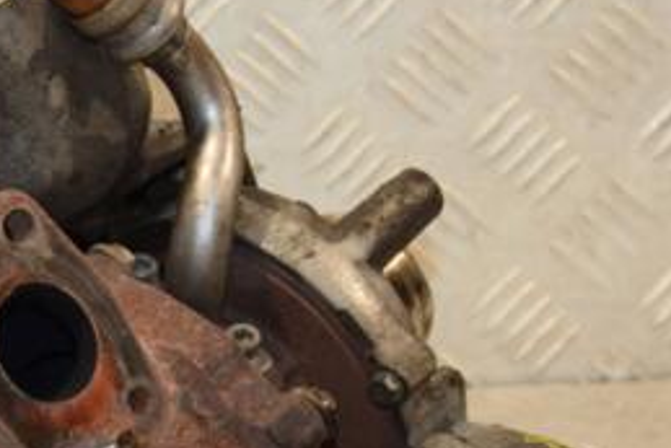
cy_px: 360
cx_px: 166
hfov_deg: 13.1
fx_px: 2912
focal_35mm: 156
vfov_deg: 8.8
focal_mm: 45
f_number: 5.6
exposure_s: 1/200
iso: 800
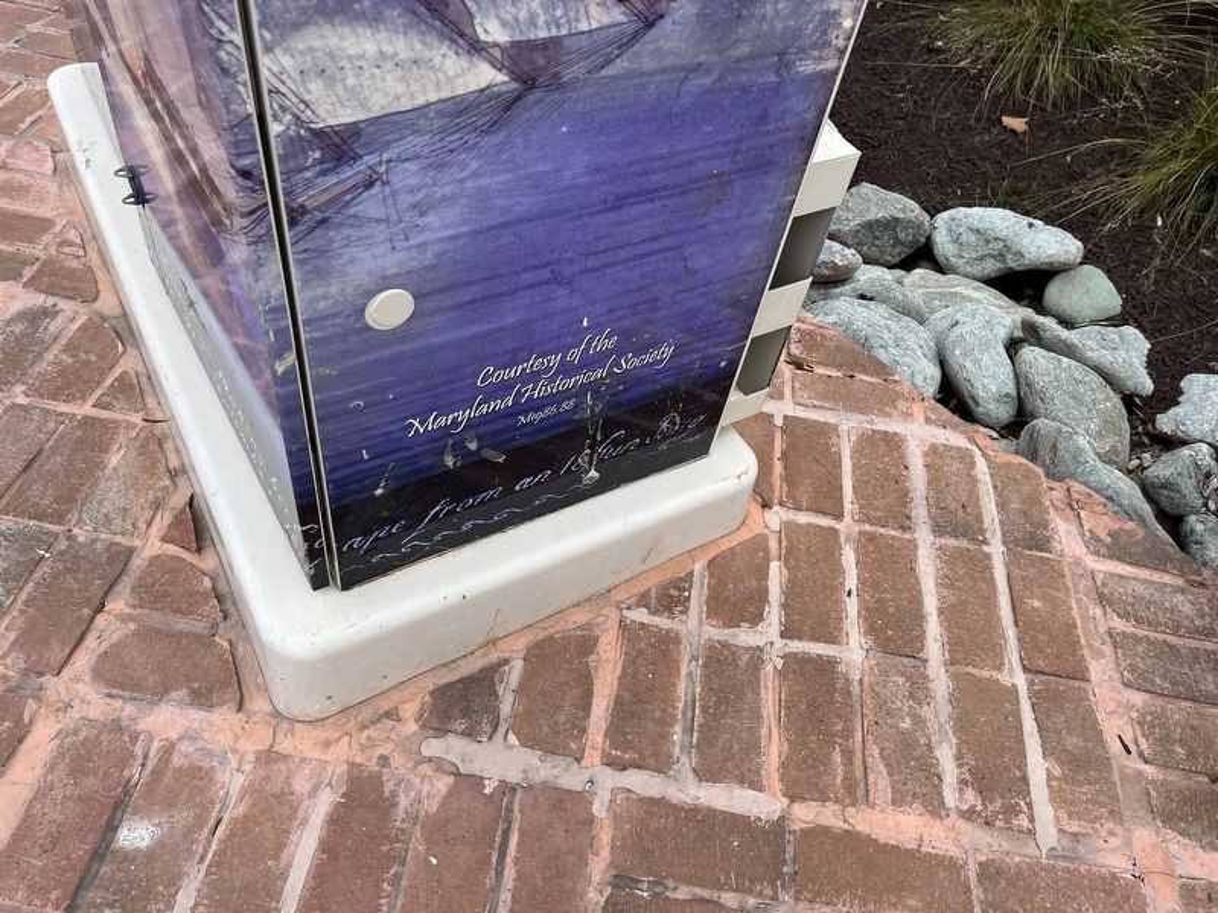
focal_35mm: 26
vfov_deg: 53.1
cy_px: 456
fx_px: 915
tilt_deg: -47.8
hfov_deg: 67.3
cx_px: 609
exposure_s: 1/1212
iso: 50
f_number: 1.6
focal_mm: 5.1
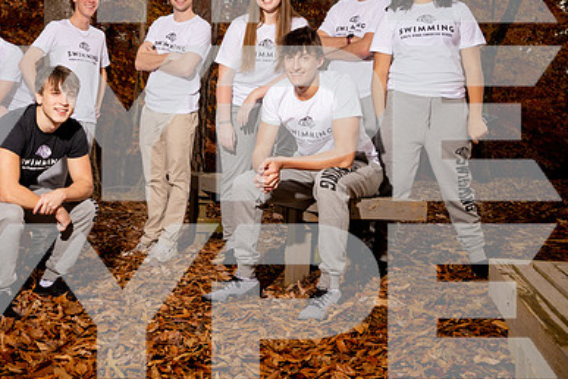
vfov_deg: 26.3
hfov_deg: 38.4
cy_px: 124
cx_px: 188
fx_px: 805
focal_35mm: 51
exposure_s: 1/250
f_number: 8
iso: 125
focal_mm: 34
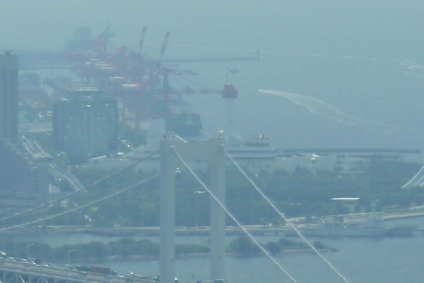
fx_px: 5971
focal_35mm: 507
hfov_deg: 4.1
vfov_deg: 2.7
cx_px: -151
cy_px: 262
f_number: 5.6
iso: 80
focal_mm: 25.9
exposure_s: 1/500
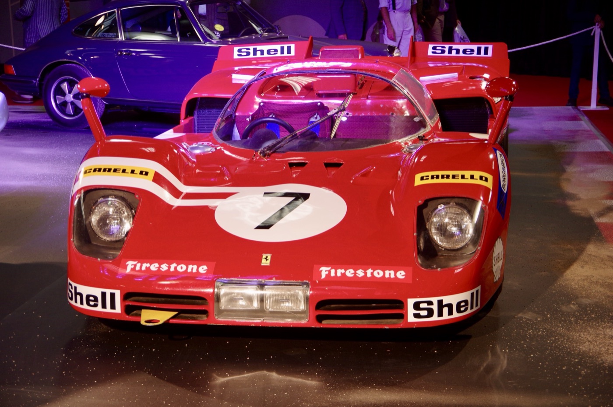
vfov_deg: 18.9
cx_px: 306
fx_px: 1225
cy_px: 204
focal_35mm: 72
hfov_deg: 28.1
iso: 800
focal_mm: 48
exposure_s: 1/100
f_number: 4.5
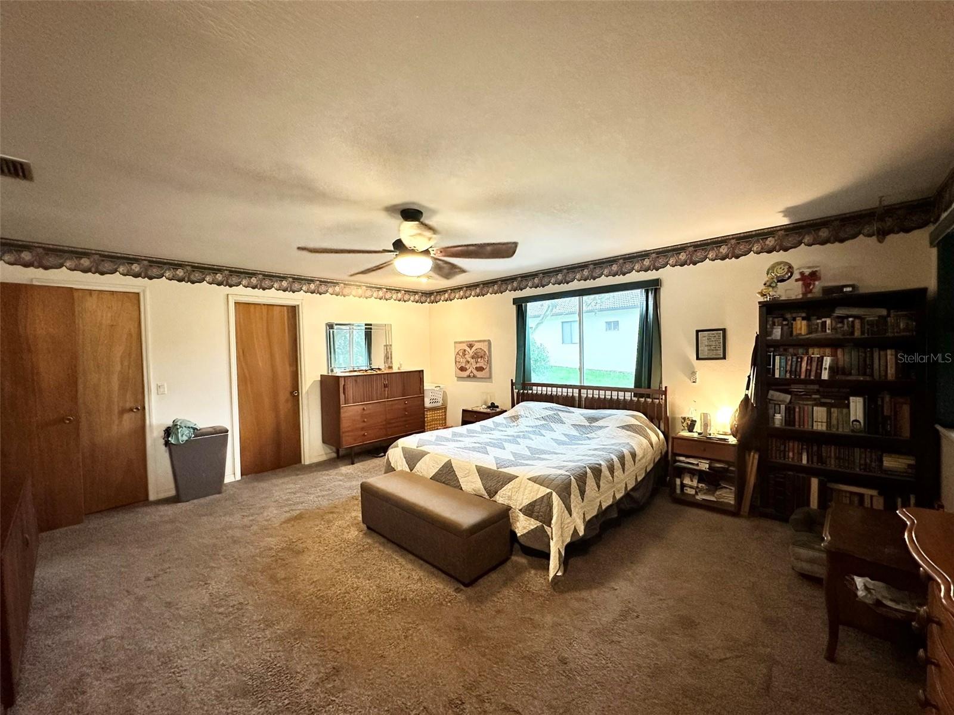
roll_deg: +1.1
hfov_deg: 102.1
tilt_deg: -0.4
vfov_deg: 85.7
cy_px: 358
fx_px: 386
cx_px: 477
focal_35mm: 14
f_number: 2.2
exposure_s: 1/60
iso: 500
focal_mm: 2.22
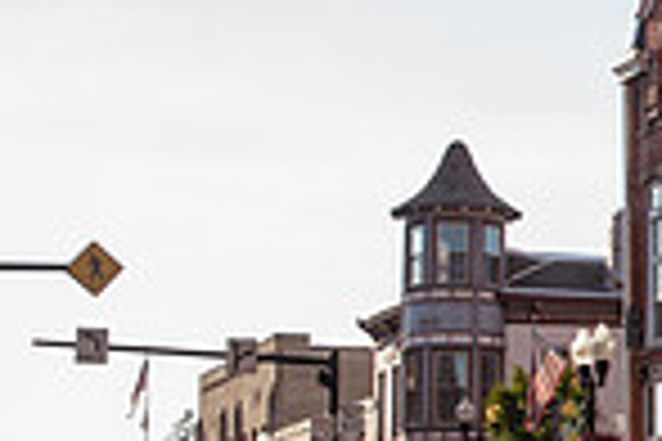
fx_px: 2464
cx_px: 1103
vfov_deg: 10.2
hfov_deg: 14.0
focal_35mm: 134
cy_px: 259
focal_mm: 34
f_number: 14
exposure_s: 1/15
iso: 31
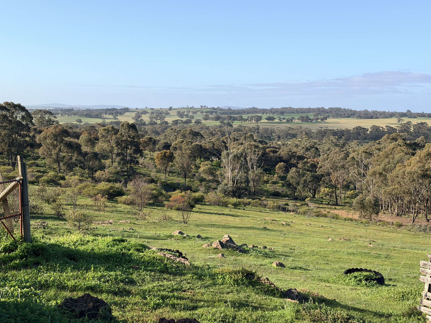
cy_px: 160
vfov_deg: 29.7
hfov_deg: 38.9
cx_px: 216
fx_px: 610
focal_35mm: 49
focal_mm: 6.76
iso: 64
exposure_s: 1/2865
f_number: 1.78
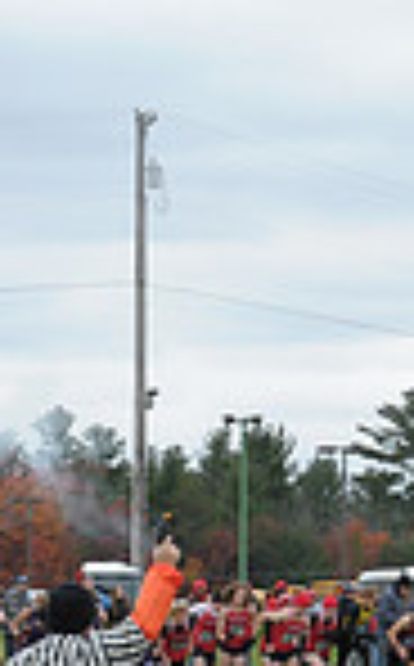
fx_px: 5074
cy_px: 644
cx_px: 1269
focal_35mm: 280
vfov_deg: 7.5
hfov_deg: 4.5
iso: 1000
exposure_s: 1/800
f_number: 6.3
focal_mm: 70
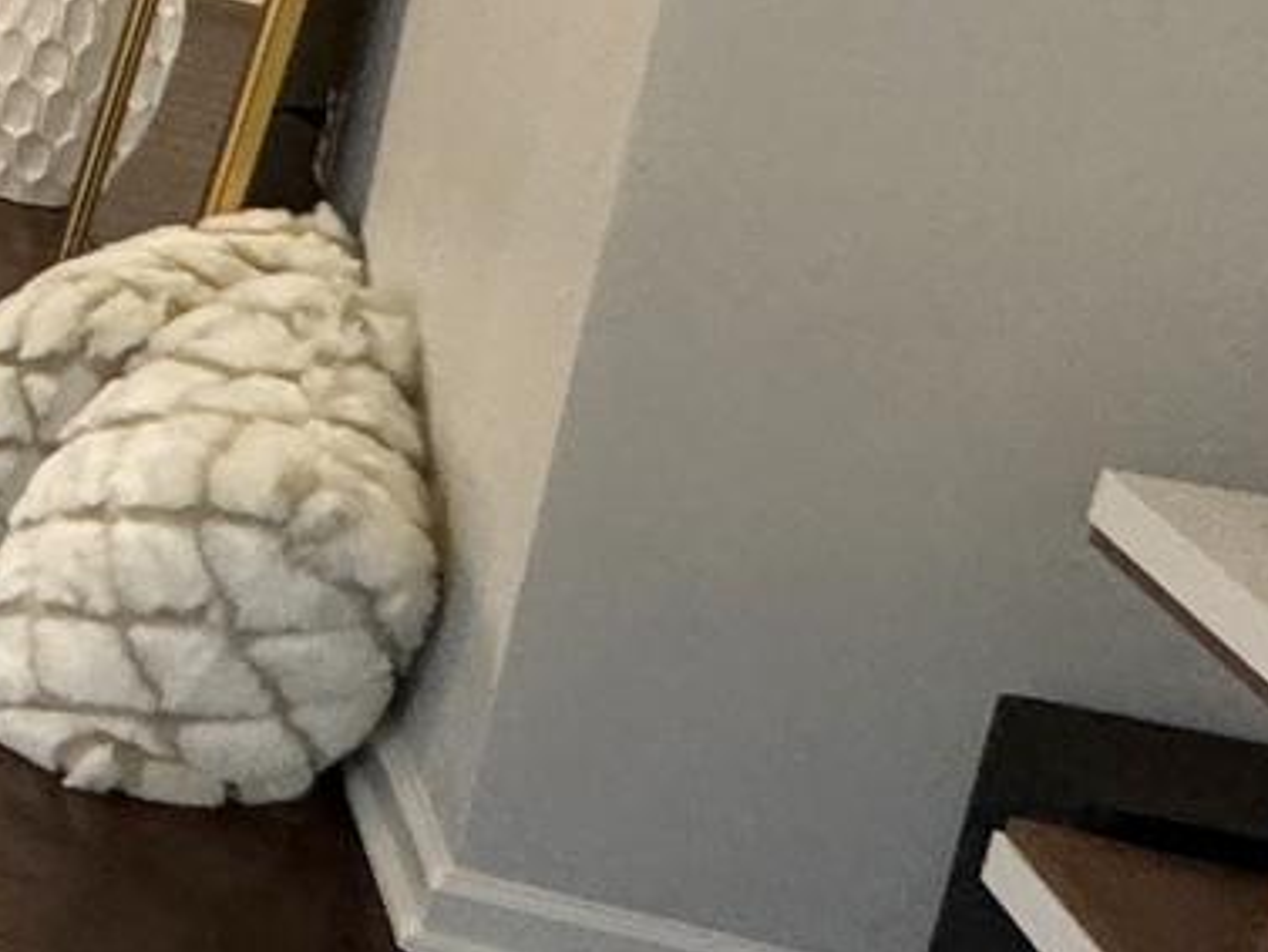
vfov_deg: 18.6
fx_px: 2785
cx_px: -2031
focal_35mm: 76
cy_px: -118
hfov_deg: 13.7
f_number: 2.2
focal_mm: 2.22
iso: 200
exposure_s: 1/60
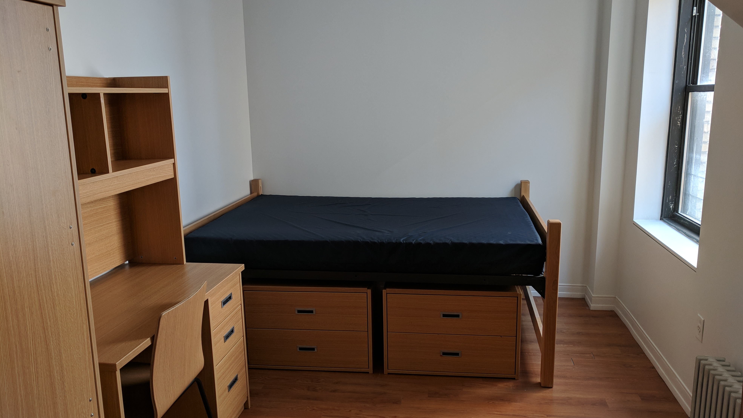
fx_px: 571
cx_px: 378
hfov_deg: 66.1
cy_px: 205
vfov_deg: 40.2
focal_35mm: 29
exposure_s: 1/120
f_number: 2
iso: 131
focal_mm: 4.67
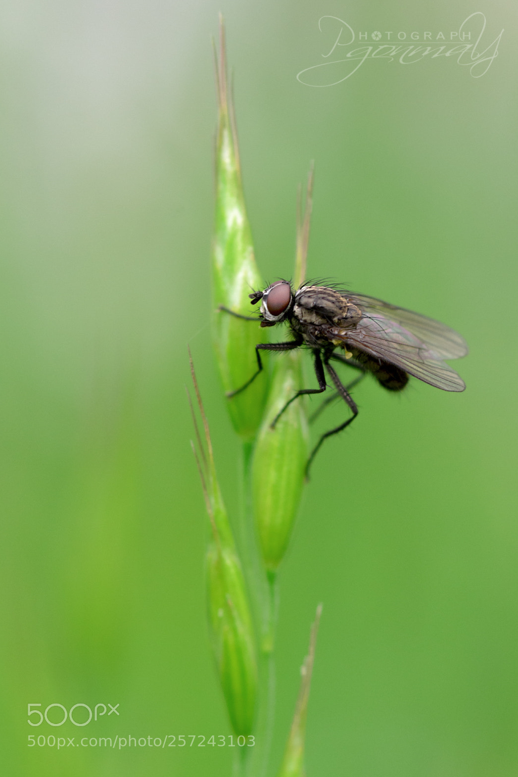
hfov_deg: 8.6
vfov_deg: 12.8
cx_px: 260
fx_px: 3463
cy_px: 384
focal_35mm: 161
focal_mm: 105
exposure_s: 1/320
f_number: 8
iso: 450
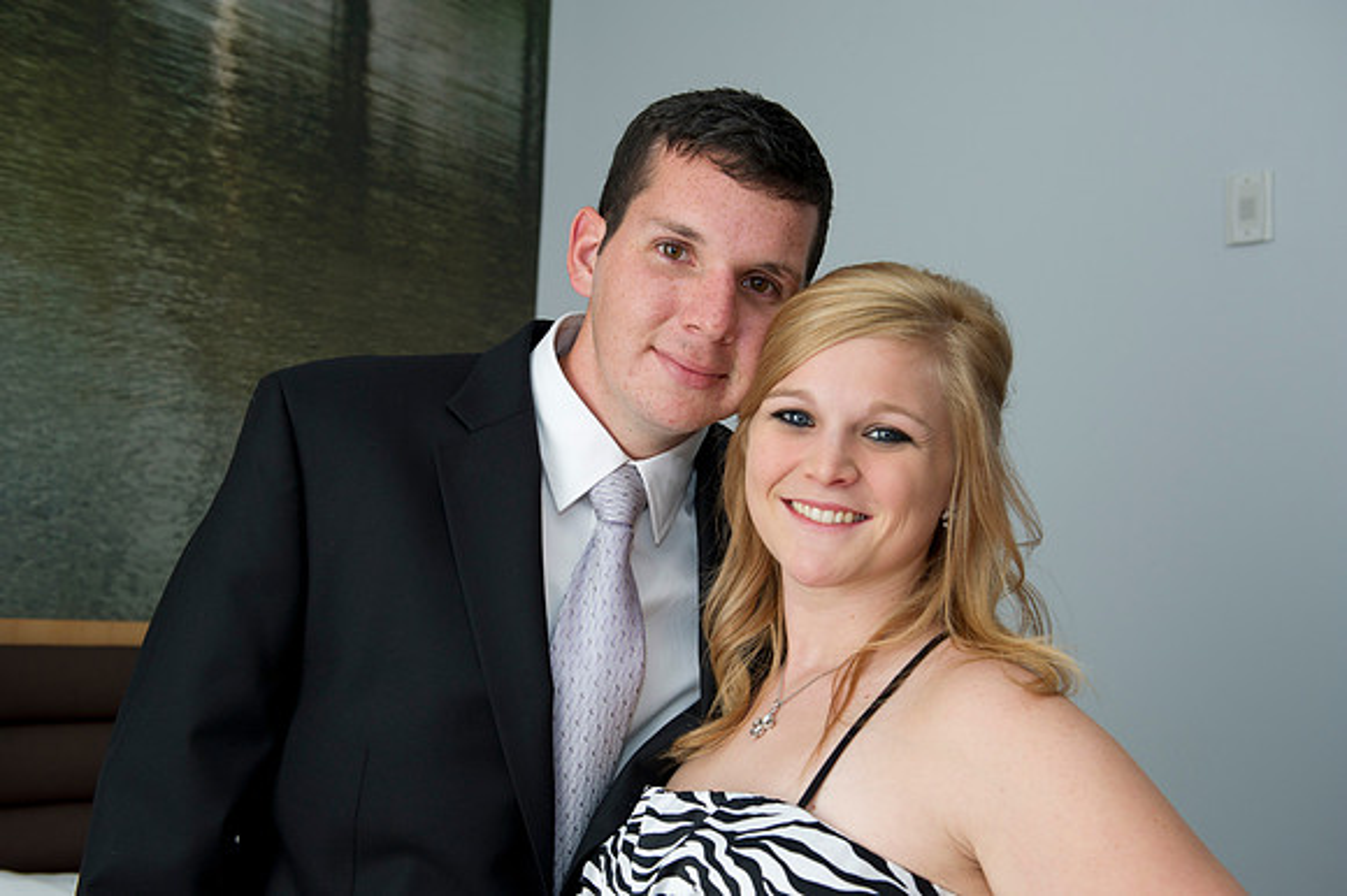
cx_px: 674
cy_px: 448
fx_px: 1683
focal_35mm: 45
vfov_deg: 29.8
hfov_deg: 43.6
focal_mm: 45
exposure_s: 1/50
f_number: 5.6
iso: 640
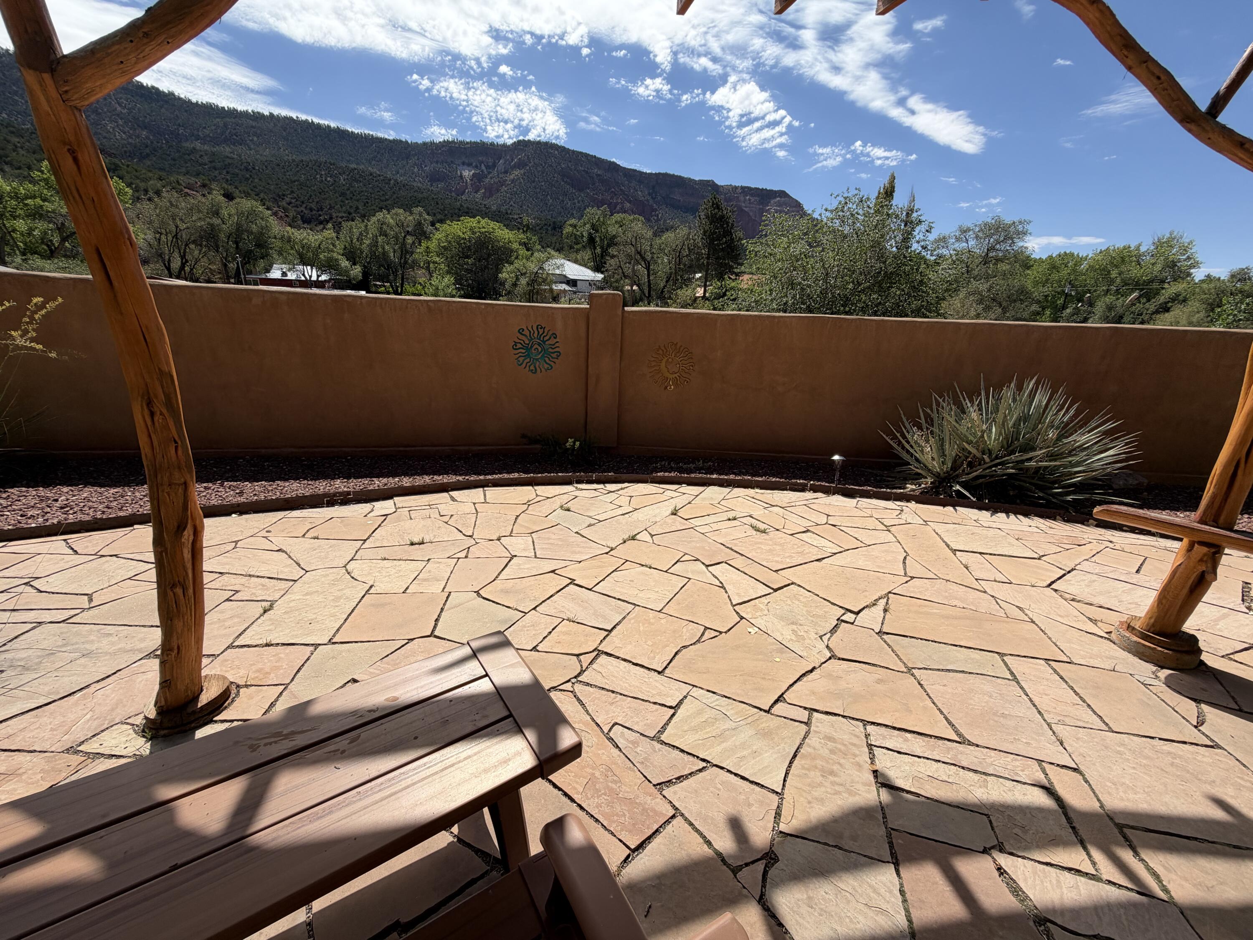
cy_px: 470
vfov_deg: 85.7
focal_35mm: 14
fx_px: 507
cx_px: 626
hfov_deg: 102.1
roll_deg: -0.5
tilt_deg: -15.9
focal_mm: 2.22
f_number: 2.2
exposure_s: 1/1285
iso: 20
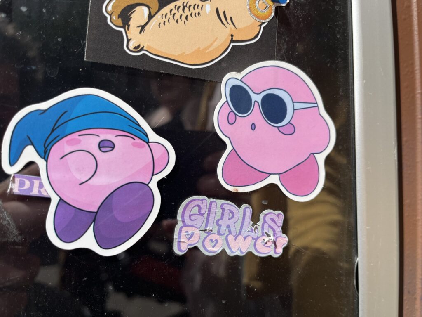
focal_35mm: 26
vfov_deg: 53.1
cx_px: 211
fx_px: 317
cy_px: 158
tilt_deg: +0.6
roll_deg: +1.6
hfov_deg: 67.3
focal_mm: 5.1
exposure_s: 1/4016
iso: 50
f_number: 1.6
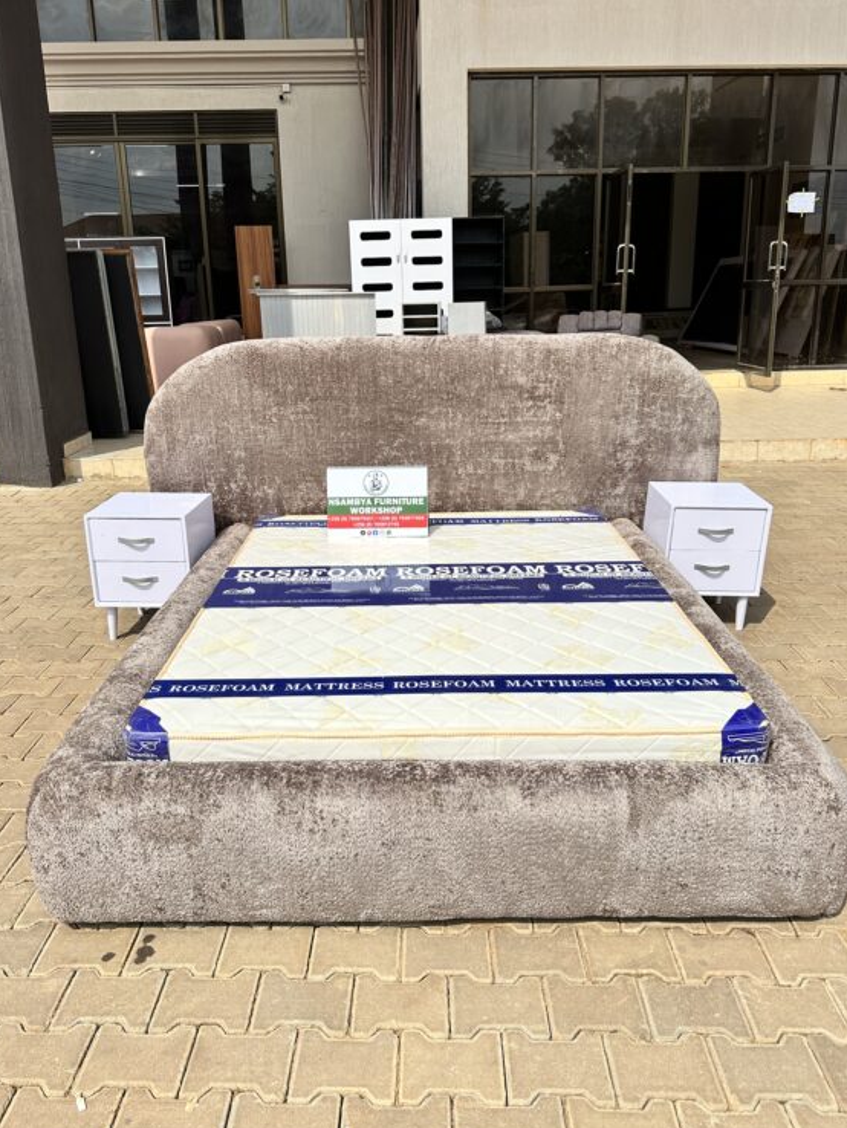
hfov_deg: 53.1
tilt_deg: -15.6
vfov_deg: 67.2
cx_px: 425
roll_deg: +0.7
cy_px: 536
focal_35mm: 26
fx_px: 848
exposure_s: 1/7576
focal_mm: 6.86
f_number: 1.78
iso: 80
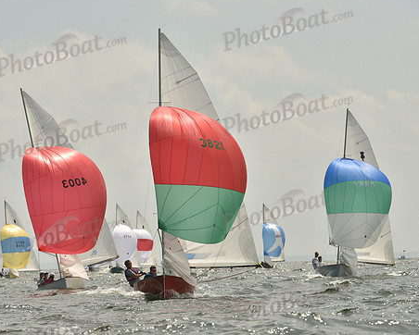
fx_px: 3288
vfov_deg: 5.8
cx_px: 175
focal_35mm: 265
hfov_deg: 7.3
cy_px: 174
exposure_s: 1/1250
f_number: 8
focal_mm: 220
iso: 250
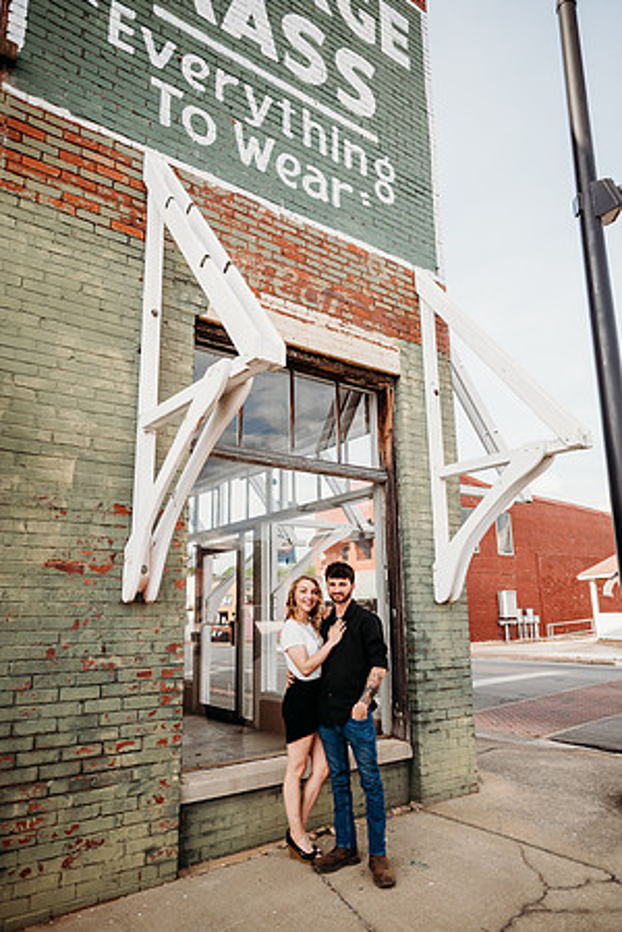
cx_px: 311
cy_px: 466
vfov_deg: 73.7
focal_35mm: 24
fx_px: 622
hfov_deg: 53.1
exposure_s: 1/800
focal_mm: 24
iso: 100
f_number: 2.8
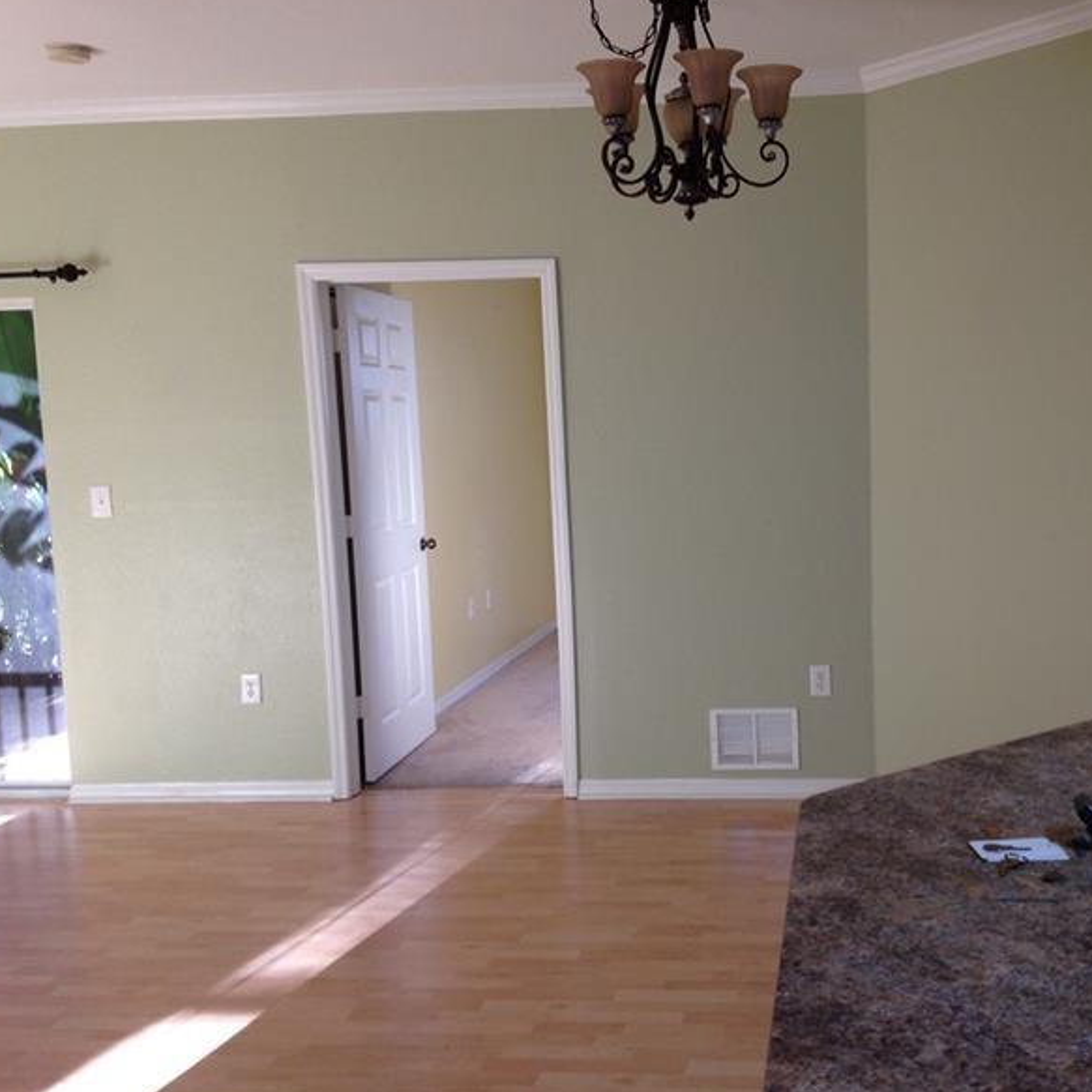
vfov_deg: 41.9
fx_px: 1428
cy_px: 538
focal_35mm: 40
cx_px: 727
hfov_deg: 41.3
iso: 50
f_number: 2.4
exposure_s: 1/25
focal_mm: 4.12
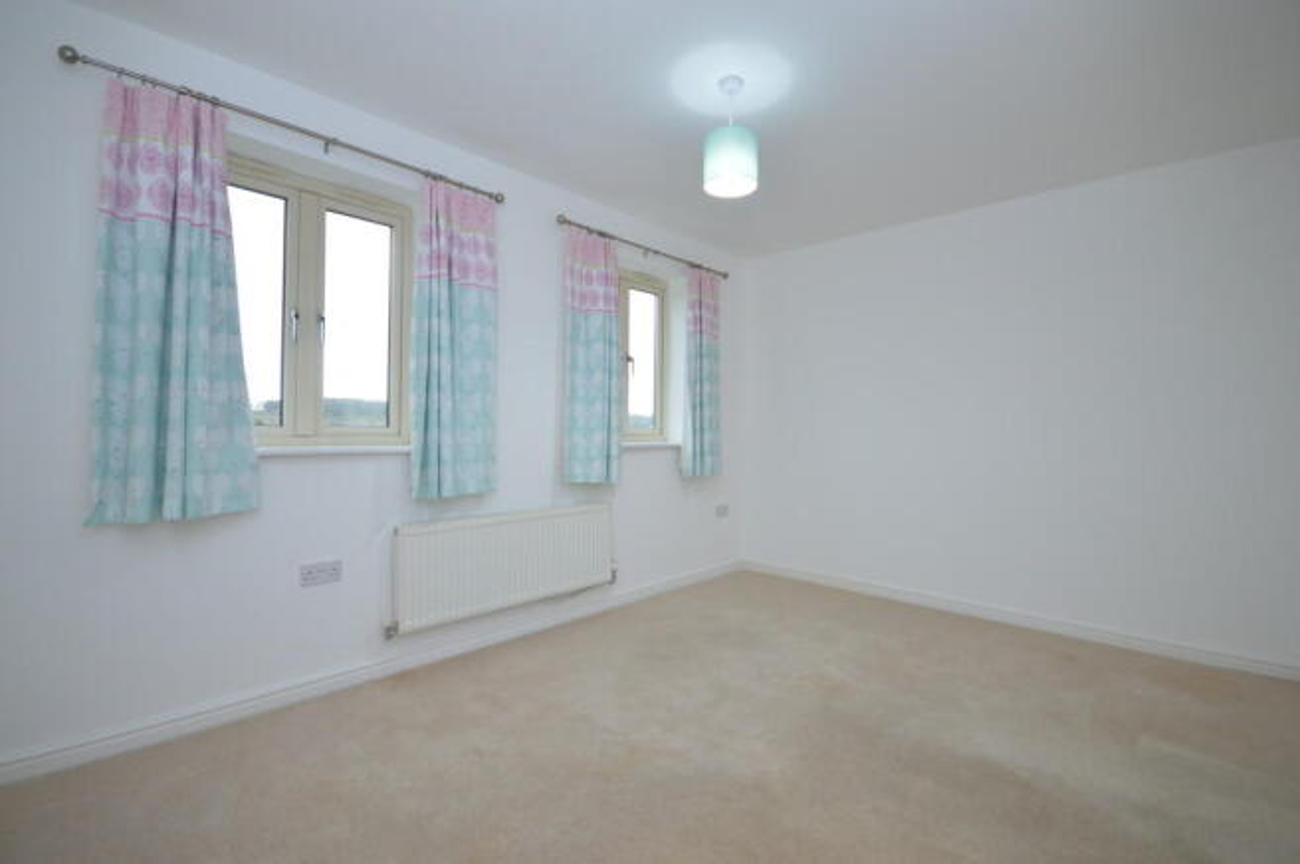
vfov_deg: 77.2
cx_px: 650
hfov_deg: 100.4
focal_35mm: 15
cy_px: 432
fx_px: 541
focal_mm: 10
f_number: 4
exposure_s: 1/60
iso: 450
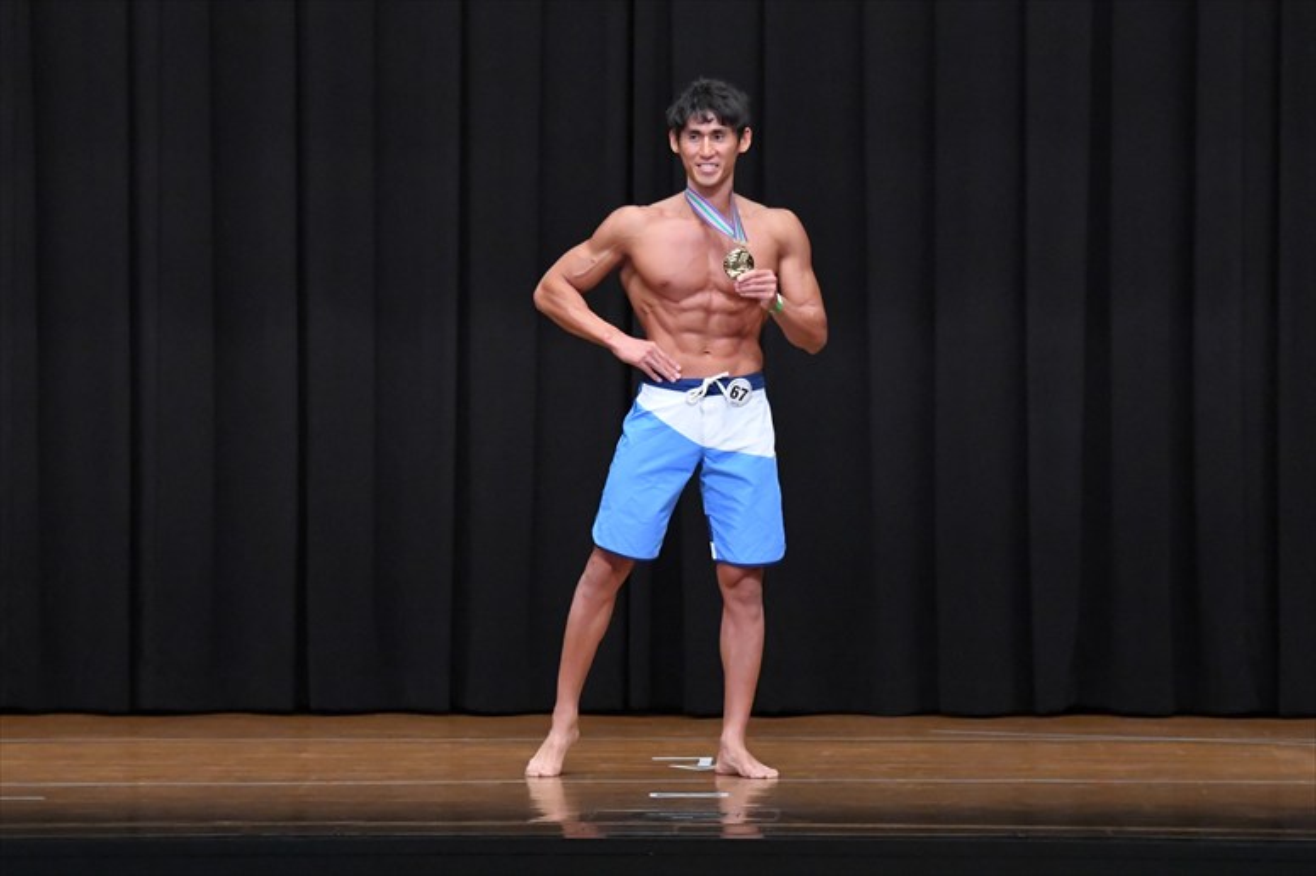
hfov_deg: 10.2
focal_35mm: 202
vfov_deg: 6.8
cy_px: 438
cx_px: 658
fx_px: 7381
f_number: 5.6
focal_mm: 135
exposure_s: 1/400
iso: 8000
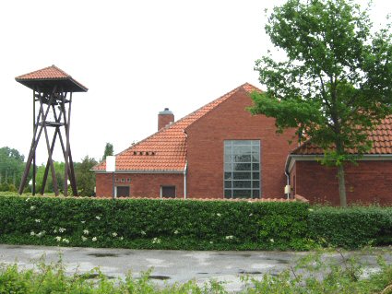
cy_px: 147
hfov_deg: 51.3
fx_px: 408
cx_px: 196
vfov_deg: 39.7
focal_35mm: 36
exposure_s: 1/166
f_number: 4.3
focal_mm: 7.5
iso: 50
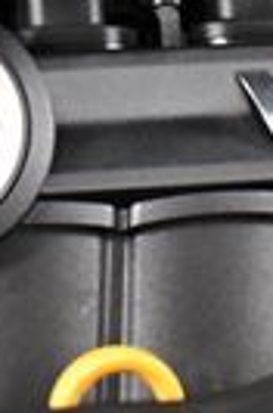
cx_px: -22
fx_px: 1989
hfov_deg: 7.8
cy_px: -130
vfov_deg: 11.5
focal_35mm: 174
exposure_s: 1/80
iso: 3200
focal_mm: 18
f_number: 3.5
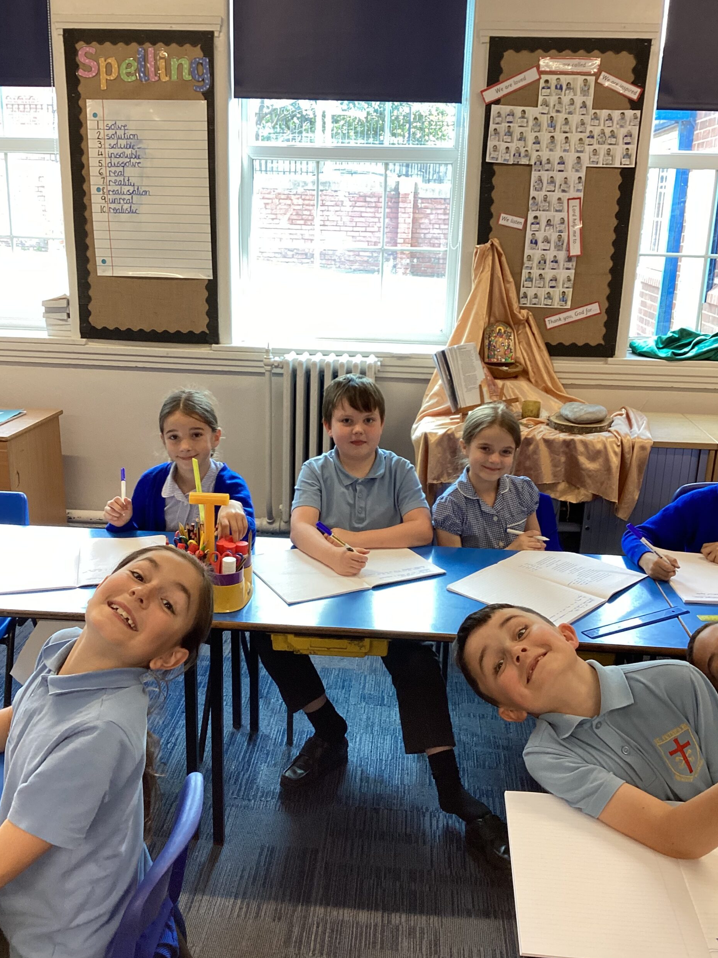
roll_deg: -1.1
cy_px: 473
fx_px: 885
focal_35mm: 32
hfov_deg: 44.2
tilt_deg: -17.3
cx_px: 355
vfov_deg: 56.8
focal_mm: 3.3
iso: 64
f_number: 2.4
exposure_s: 1/50
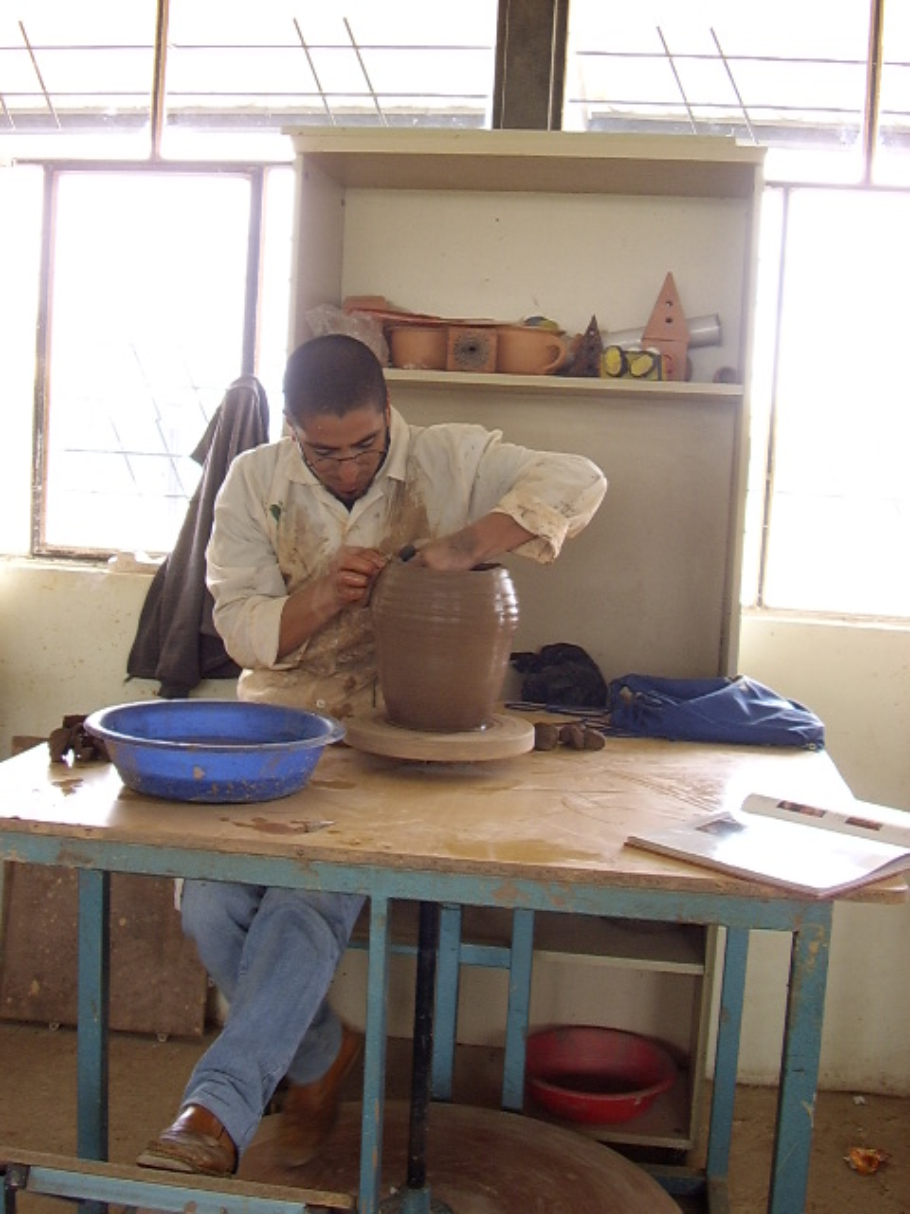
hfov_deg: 42.9
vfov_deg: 55.4
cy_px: 607
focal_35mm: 33
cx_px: 455
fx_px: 1157
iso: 100
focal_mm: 6.3
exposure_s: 1/36
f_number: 3
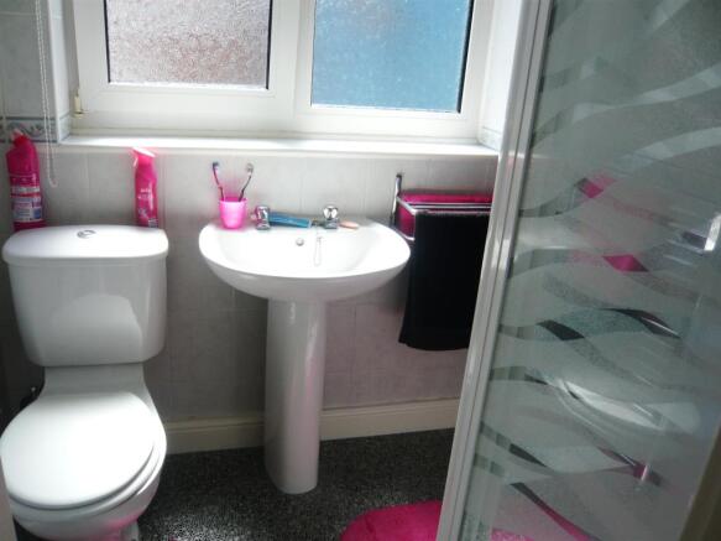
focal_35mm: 28
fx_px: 583
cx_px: 360
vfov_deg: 49.7
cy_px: 270
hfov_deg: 63.5
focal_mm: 4.6
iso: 100
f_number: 2.8
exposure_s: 1/250
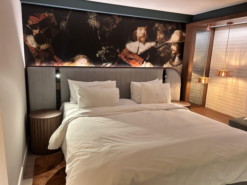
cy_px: 92
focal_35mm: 26
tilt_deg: -11.0
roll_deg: -2.0
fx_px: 186
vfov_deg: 53.1
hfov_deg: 67.3
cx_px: 124
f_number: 1.5
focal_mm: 5.7
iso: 250
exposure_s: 1/50
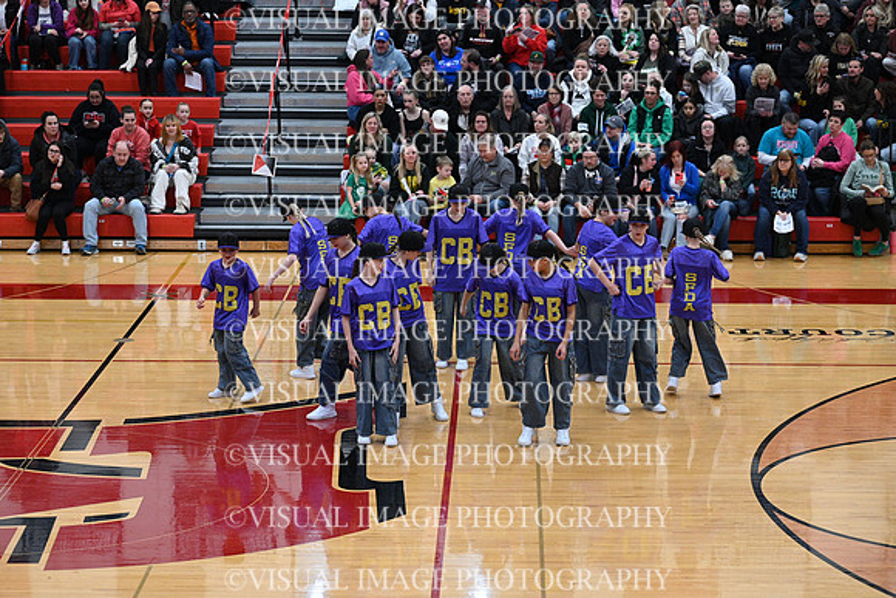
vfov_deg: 13.4
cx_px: 448
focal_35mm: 102
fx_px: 2539
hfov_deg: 20.0
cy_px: 299
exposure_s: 1/400
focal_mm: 102
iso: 4000
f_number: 3.5
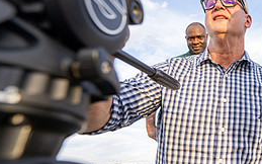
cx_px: 247
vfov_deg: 39.0
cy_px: 56
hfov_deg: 51.0
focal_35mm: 32
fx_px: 229
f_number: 4
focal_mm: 14
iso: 320
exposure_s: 1/320
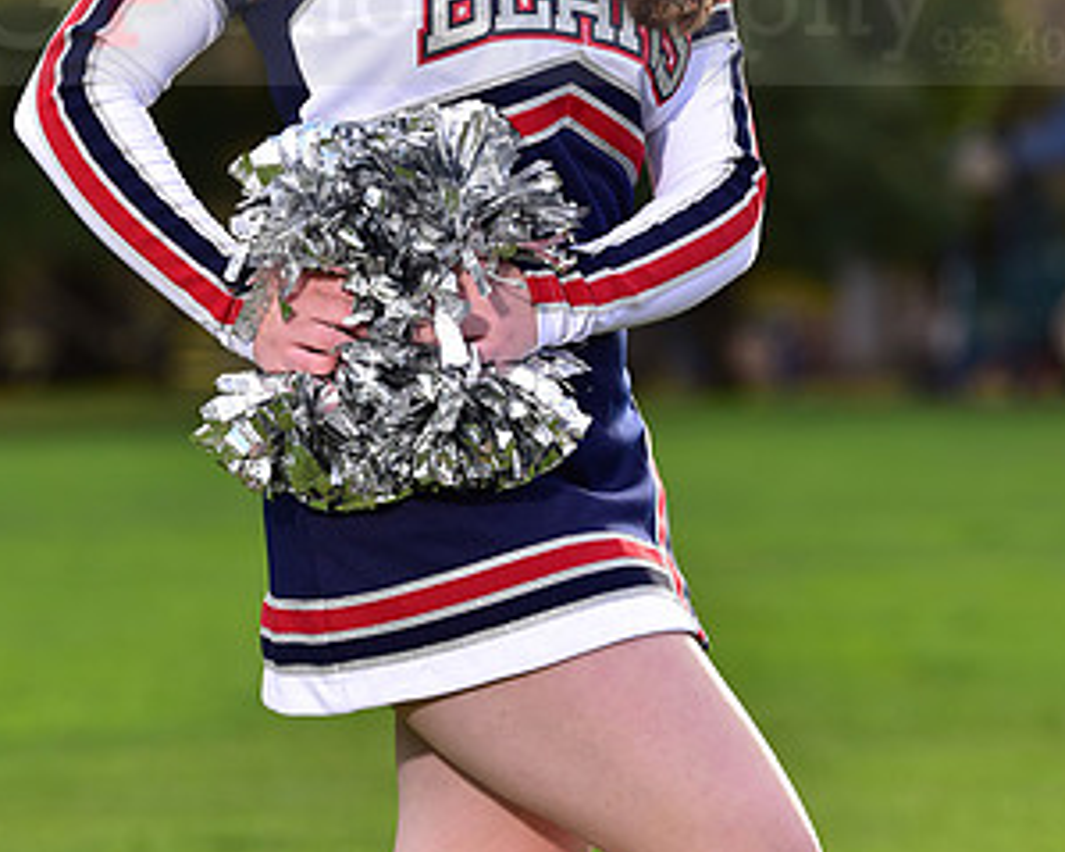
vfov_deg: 5.8
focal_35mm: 264
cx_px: 468
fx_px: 8319
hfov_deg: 7.3
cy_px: -29
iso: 160
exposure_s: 1/250
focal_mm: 145
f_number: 4.5
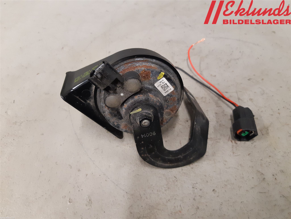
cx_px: 146
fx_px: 219
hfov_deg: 67.3
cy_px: 110
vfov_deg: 53.1
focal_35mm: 26
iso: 250
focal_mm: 3.93
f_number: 1.7
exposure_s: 1/50
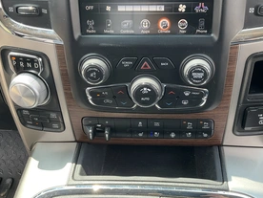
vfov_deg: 34.3
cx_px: 145
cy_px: 90
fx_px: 319
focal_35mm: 42
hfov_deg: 44.7
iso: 25
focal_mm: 3
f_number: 1.8
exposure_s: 1/122
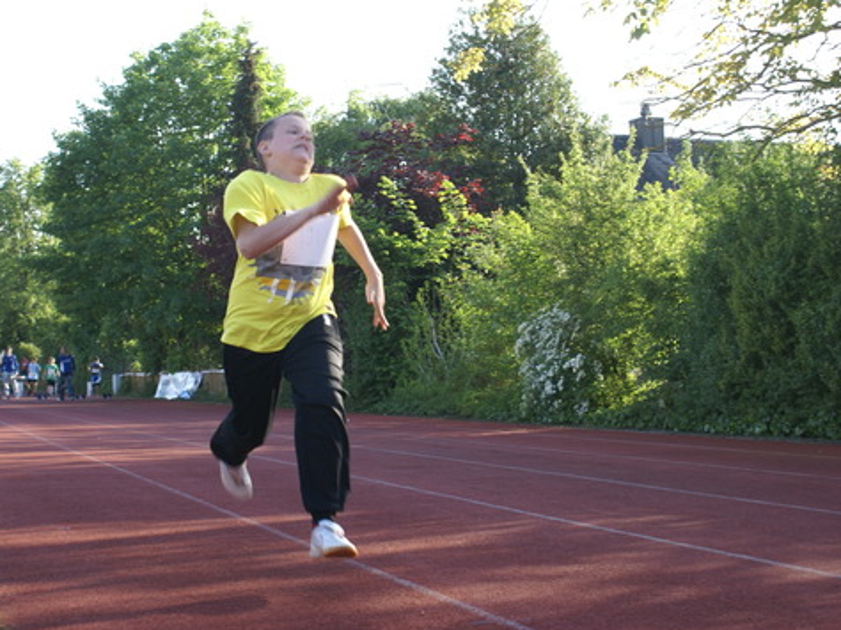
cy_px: 312
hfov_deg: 33.5
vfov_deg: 25.4
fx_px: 1397
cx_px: 378
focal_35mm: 58
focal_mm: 35
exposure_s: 1/125
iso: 200
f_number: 5.6
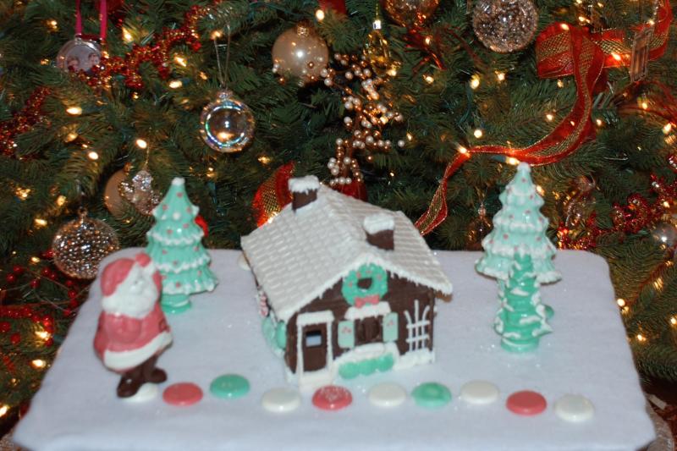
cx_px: 338
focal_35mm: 48
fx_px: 902
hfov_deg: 41.1
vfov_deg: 28.1
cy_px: 226
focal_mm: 32
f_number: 4.2
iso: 100
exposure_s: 1/8
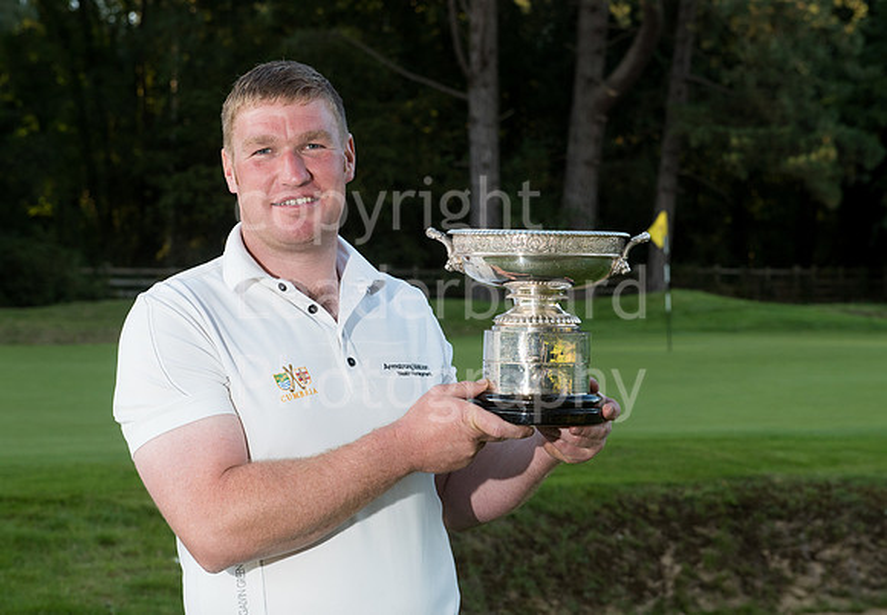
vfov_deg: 16.5
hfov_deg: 23.6
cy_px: 299
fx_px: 2124
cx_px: 468
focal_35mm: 85
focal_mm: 70
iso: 400
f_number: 6.3
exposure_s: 1/200
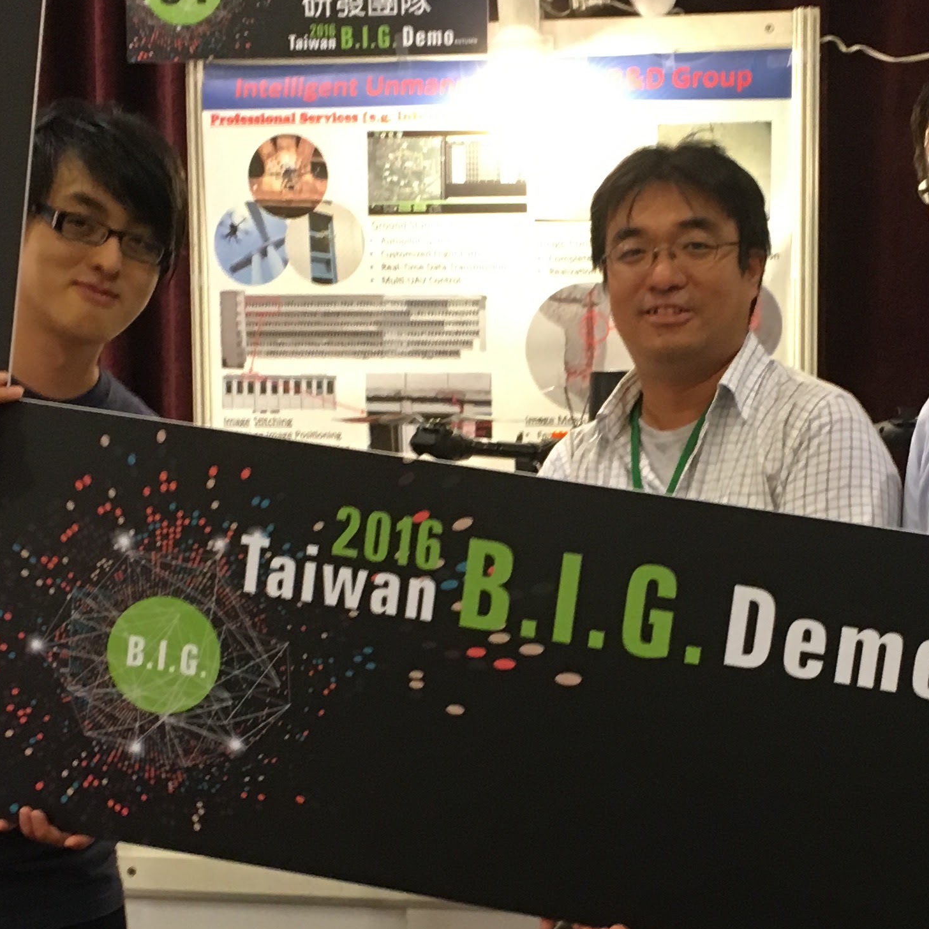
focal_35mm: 71
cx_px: 575
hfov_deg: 24.3
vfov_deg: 24.3
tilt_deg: -6.5
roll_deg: +0.2
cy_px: 584
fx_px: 2156
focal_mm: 4.15
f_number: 2.2
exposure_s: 1/30
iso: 125
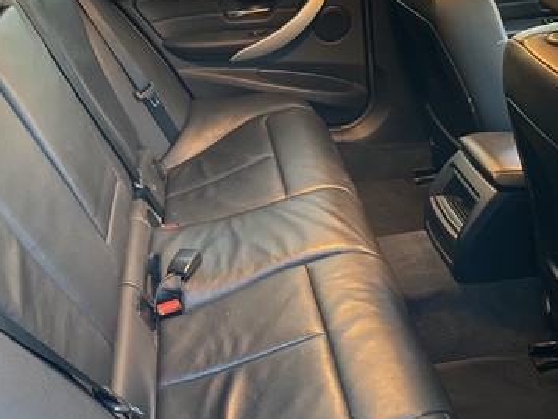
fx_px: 597
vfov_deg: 38.7
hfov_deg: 50.0
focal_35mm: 37
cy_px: 189
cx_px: 240
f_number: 1.8
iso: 640
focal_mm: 4.25
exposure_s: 1/8
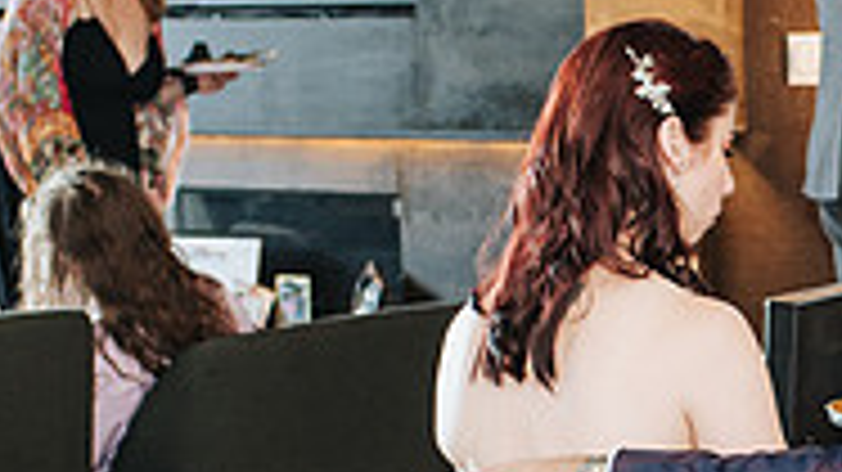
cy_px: 500
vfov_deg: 8.4
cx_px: 838
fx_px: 3214
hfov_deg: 14.7
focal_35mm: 144
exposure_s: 1/200
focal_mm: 35
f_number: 3.5
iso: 1000
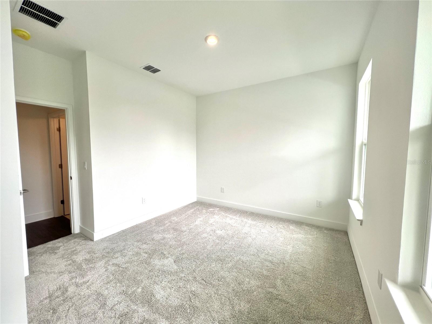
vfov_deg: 89.9
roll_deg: -0.7
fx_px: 162
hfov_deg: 106.2
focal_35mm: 13
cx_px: 216
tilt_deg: -3.6
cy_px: 162
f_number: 1.8
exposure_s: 1/193
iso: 32
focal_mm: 1.57
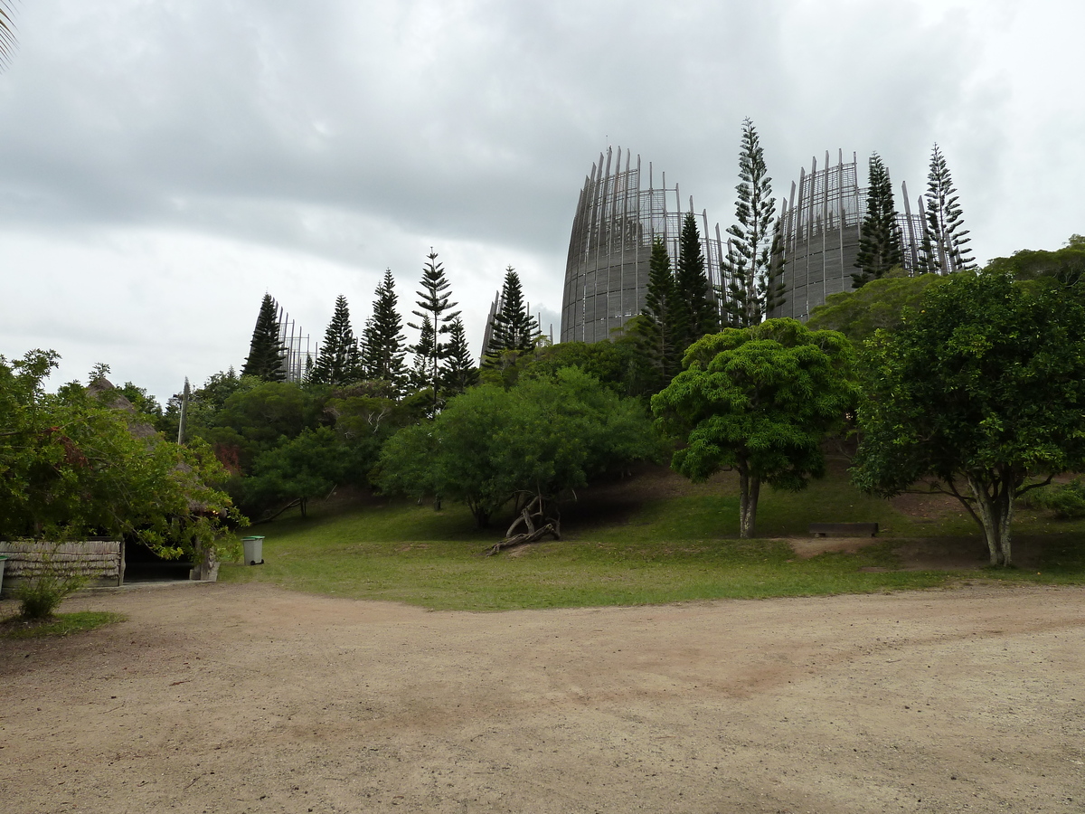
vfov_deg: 54.9
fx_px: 784
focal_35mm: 25
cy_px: 407
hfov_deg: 69.4
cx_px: 542
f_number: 4
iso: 125
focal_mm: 4.1
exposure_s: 1/160
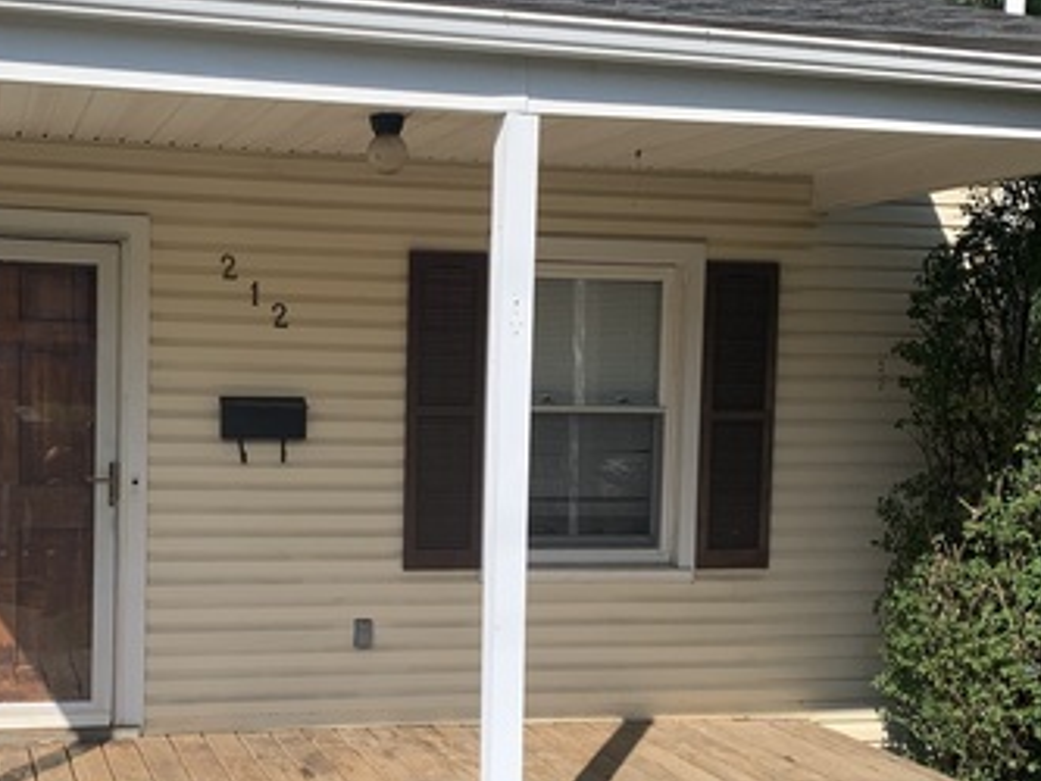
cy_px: 465
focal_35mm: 52
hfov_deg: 36.4
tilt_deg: -4.2
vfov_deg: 28.0
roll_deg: -2.6
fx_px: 1564
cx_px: 345
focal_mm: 4.25
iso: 25
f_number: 1.8
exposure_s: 1/2481
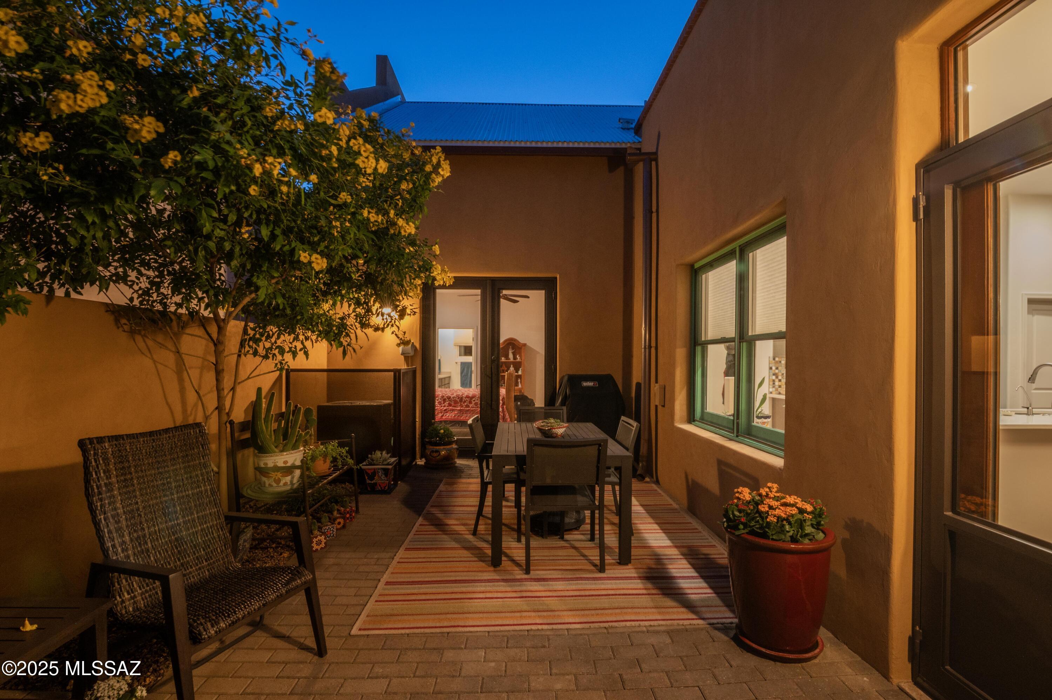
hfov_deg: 96.8
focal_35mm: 16
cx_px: 526
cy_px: 350
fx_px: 467
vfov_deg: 73.7
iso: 800
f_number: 22
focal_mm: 16
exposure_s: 4
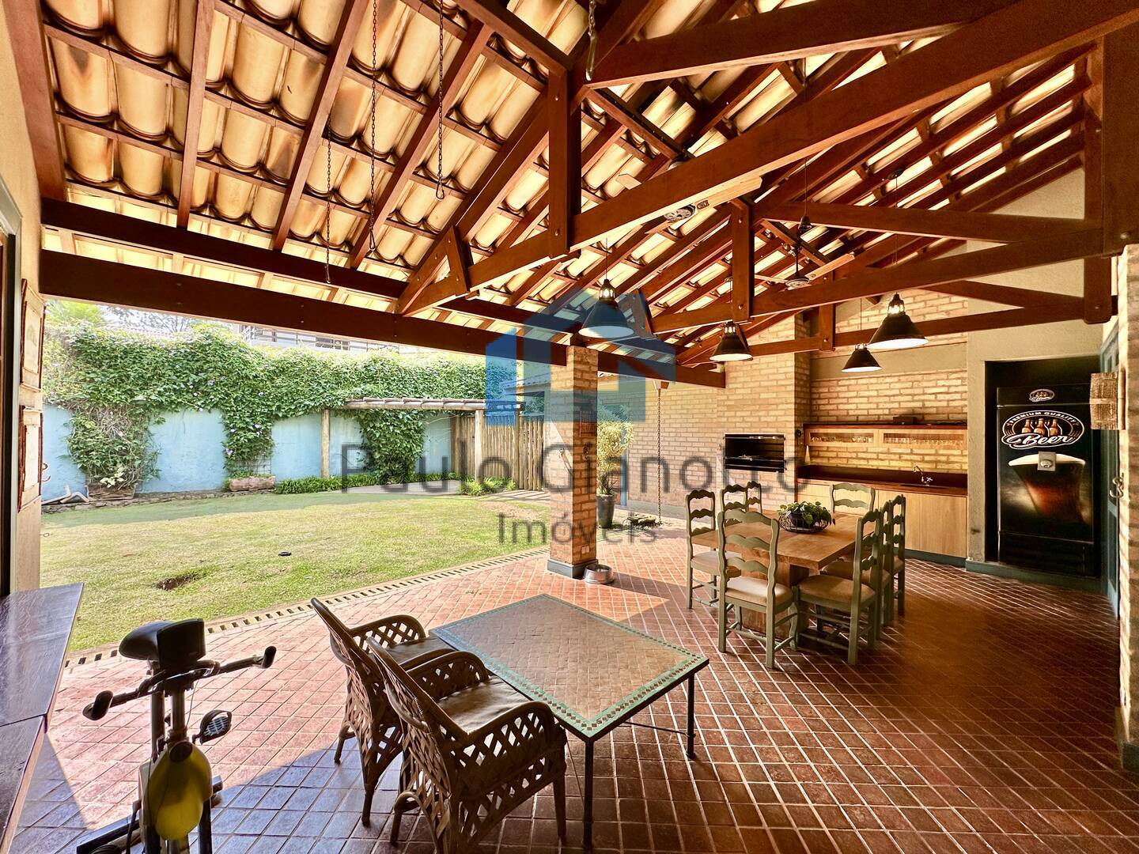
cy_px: 427
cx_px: 570
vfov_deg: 85.7
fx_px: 461
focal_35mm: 14
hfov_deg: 102.1
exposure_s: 1/347
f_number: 2.2
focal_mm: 2.22
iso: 40
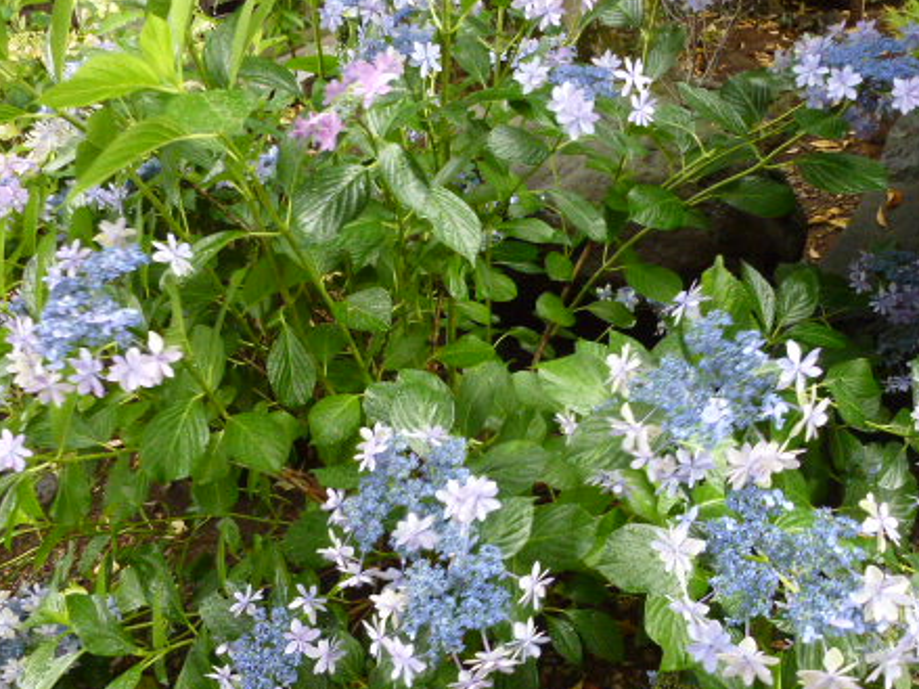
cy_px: 402
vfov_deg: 40.6
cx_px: 461
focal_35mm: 35
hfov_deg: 52.6
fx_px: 929
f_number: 3.3
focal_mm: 4.3
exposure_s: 1/60
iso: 400
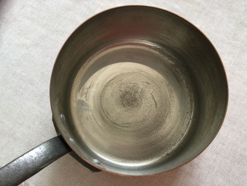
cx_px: 124
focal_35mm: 31
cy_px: 93
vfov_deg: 45.4
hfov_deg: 58.4
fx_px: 221
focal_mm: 3.3
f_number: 2.4
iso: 125
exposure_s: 1/33
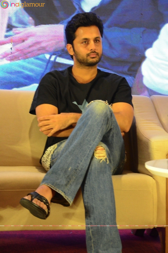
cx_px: 84
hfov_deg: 10.7
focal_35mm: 128
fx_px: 897
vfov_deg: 16.1
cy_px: 126
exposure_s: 1/80
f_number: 6.3
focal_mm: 85
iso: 3200
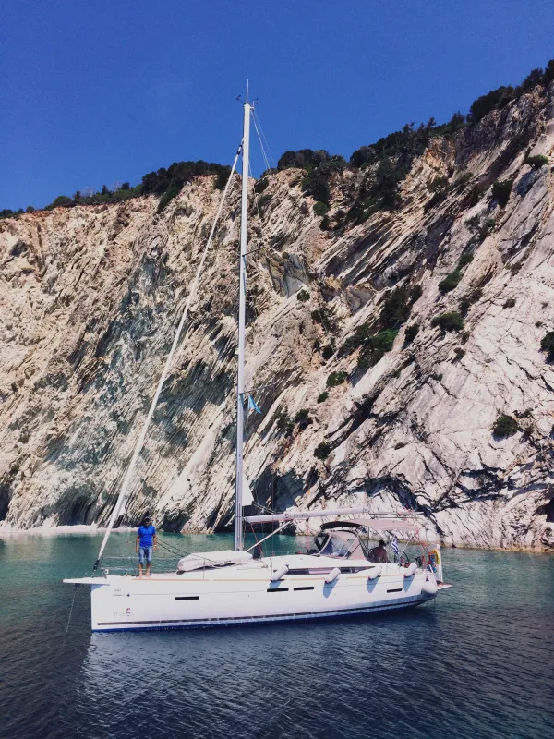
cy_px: 370
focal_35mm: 29
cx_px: 277
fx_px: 619
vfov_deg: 61.7
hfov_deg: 48.2
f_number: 2.2
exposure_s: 1/3425
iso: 32
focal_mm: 4.15
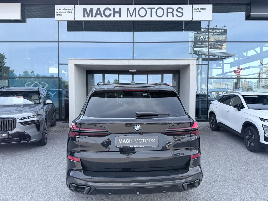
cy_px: 100
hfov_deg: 71.6
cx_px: 134
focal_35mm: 24
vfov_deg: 56.8
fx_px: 186
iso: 80
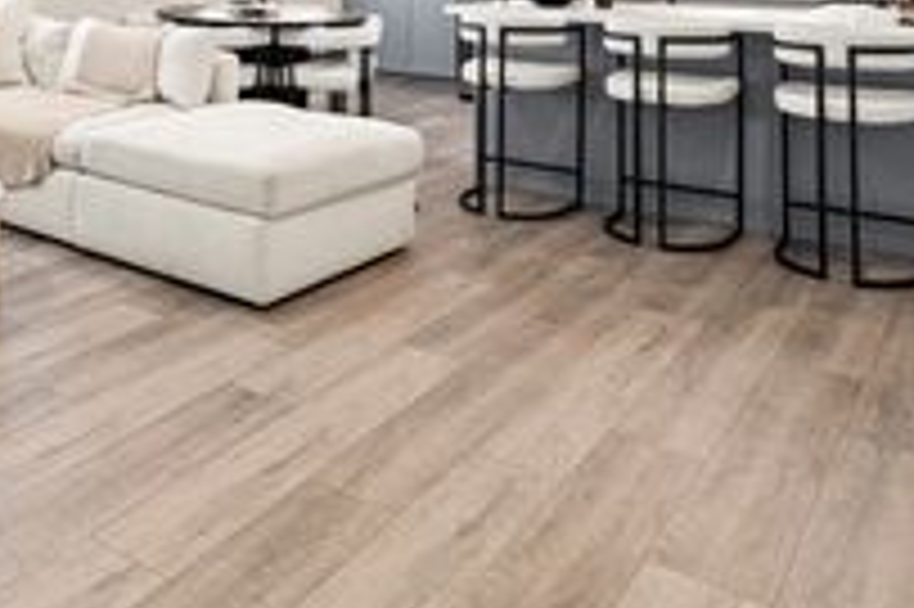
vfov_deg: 32.0
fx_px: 939
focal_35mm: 37
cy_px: -47
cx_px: 279
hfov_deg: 50.6
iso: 100
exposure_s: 1/1.67
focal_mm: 15
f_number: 8
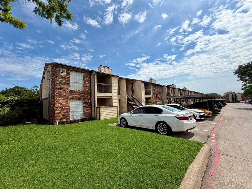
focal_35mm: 14
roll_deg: +3.6
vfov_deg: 85.7
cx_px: 126
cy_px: 94
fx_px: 102
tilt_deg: +5.1
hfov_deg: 102.1
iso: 20
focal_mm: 2.22
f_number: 2.2
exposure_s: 1/1399
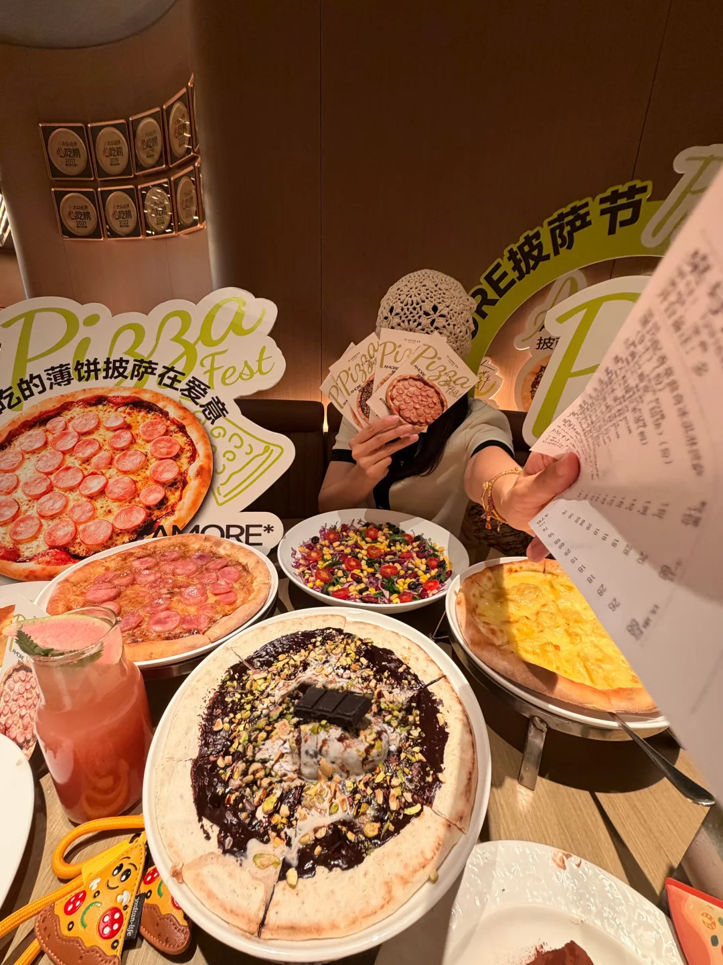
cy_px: 482
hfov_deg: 85.7
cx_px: 362
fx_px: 390
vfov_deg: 102.1
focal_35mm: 14
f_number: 2.2
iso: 320
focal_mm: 2.22
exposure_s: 1/100
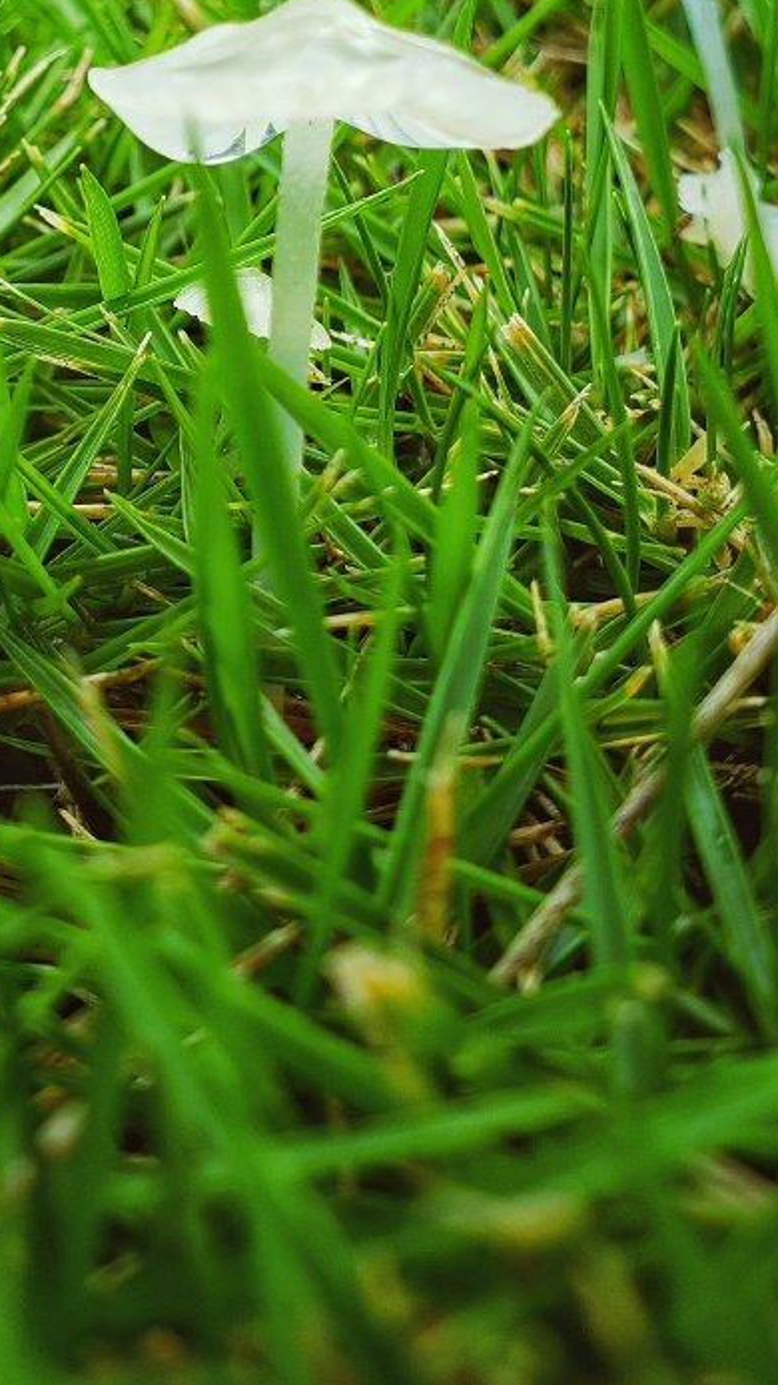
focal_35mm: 49
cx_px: 136
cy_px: 257
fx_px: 1798
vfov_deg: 40.2
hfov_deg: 24.0
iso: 50
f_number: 2.4
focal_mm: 4.3
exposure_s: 1/192
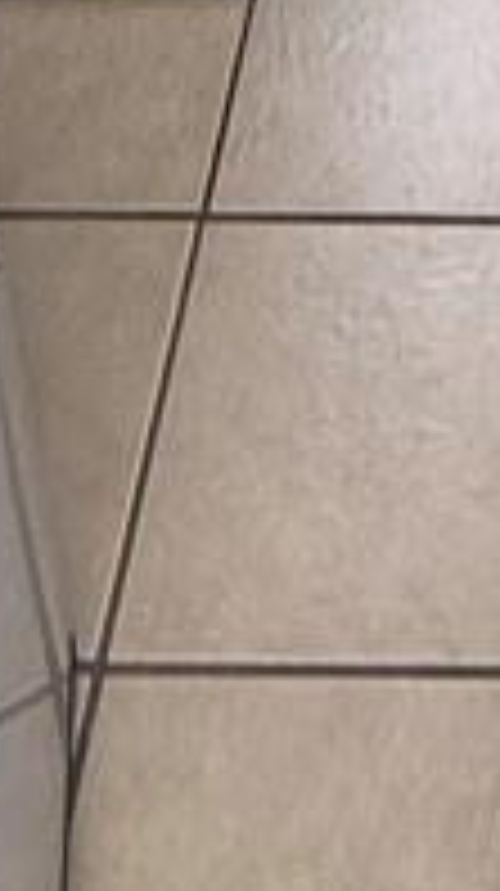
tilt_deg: -17.1
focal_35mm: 79
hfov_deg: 14.6
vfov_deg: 15.8
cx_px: 653
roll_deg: +0.5
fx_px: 1867
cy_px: -1170
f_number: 2.2
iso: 64
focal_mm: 2.22
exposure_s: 1/120
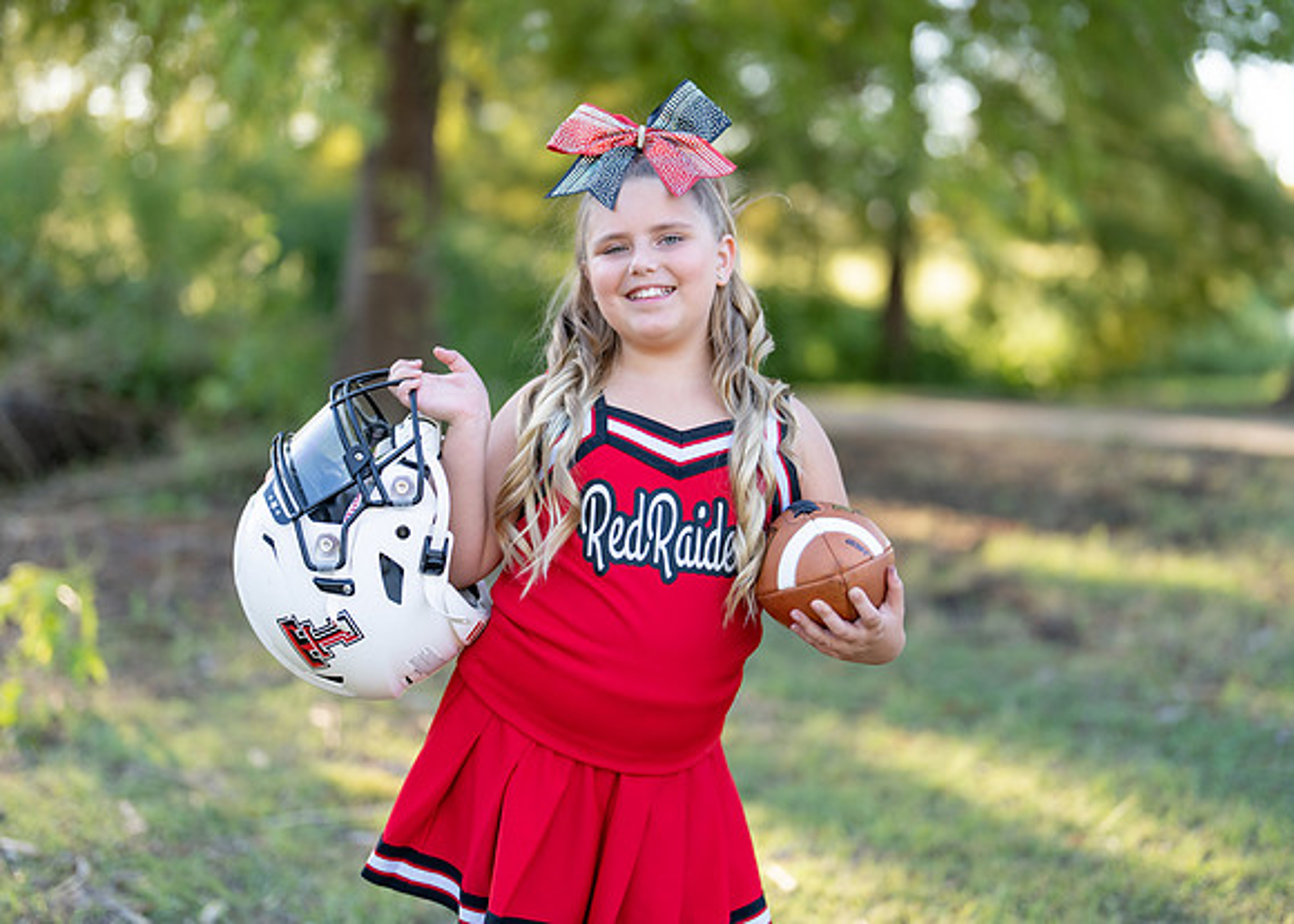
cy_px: 431
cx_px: 646
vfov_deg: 25.3
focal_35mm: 56
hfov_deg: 34.9
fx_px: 2057
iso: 100
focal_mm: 50
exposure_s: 1/800
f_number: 1.2
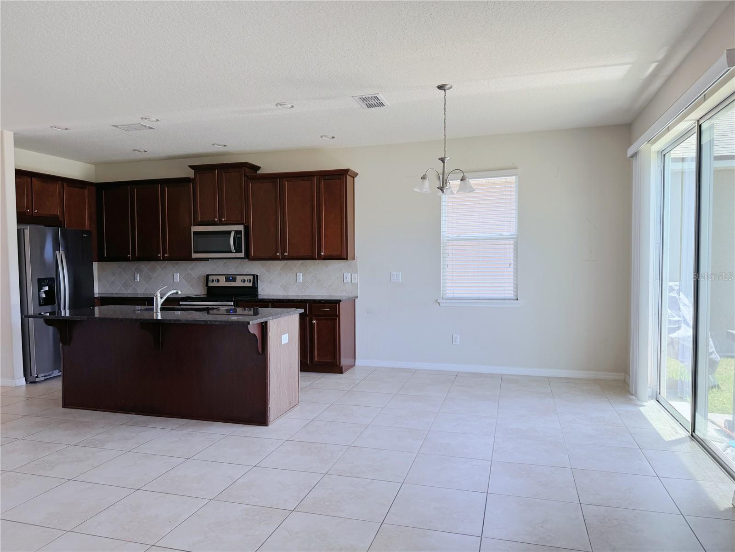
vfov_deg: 56.8
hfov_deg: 71.6
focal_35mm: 24
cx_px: 368
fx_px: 510
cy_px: 276
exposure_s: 1/121
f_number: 1.78
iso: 80
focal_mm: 6.76
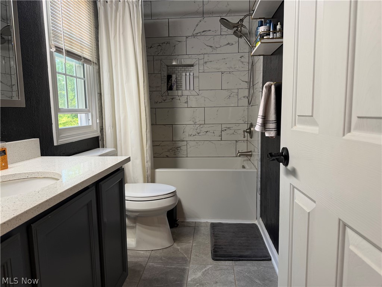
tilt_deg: -7.5
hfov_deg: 71.6
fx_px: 265
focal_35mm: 24
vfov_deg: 56.8
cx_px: 191
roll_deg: +0.6
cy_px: 144
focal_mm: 6.76
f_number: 1.78
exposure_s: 1/60
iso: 125
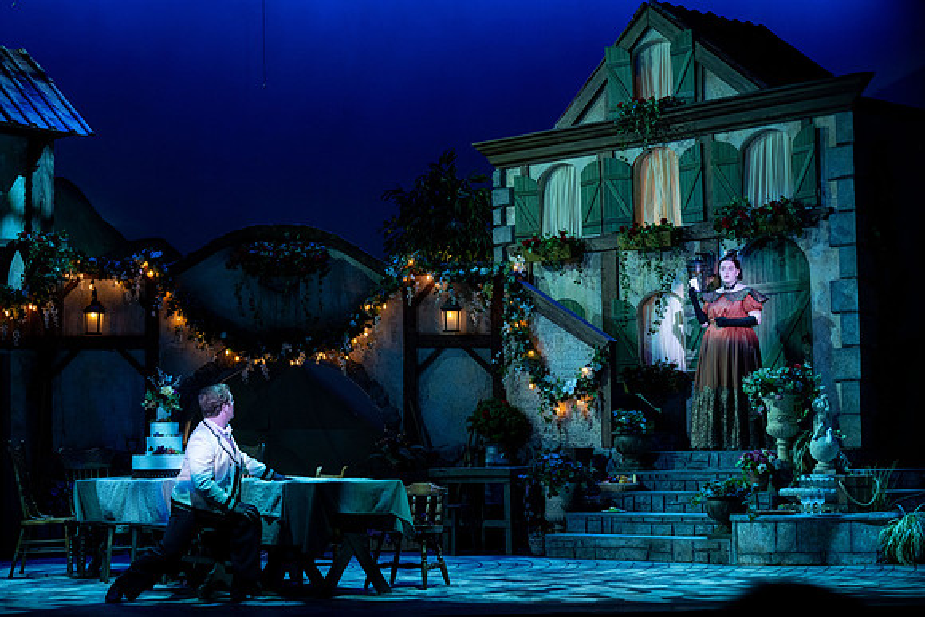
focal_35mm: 70
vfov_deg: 19.5
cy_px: 308
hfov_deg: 28.8
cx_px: 462
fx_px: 1799
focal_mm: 70
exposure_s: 1/160
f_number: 5
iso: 1000
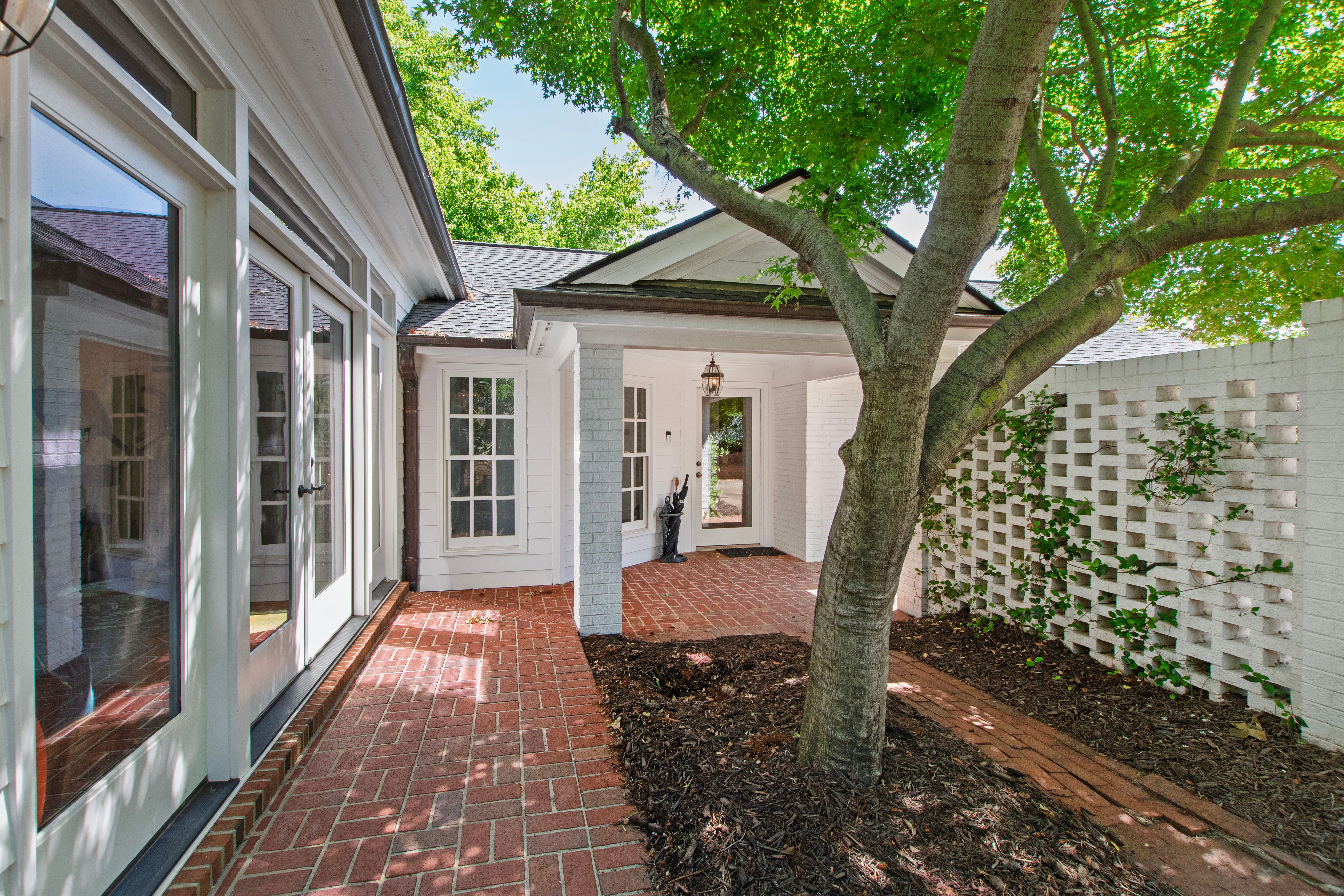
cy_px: 448
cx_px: 672
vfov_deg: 77.3
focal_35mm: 15
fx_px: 560
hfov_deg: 100.4
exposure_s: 1/80
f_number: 8
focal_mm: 10
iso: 320
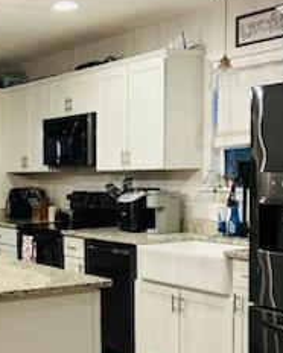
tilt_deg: -6.6
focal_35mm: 70
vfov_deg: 26.9
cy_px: 245
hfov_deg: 21.4
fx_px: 732
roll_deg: +1.6
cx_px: 26
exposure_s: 1/60
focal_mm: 5.7
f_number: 1.5
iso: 160
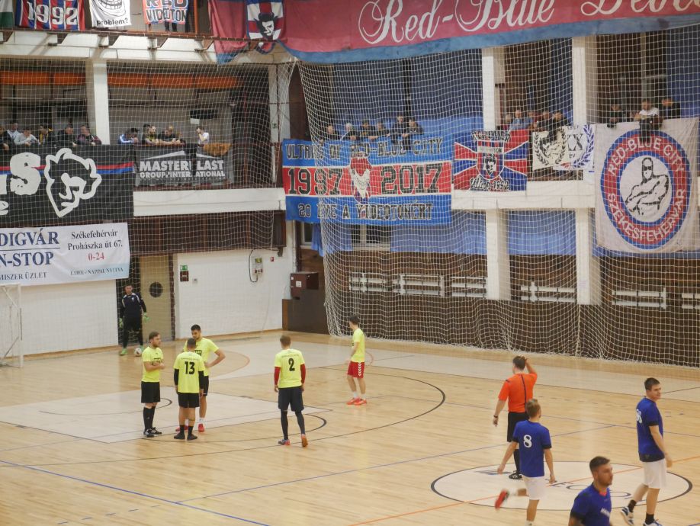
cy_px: 263
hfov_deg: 23.3
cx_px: 350
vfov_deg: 17.6
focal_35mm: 84
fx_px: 1700
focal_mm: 42
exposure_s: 1/60
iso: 3200
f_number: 5.6
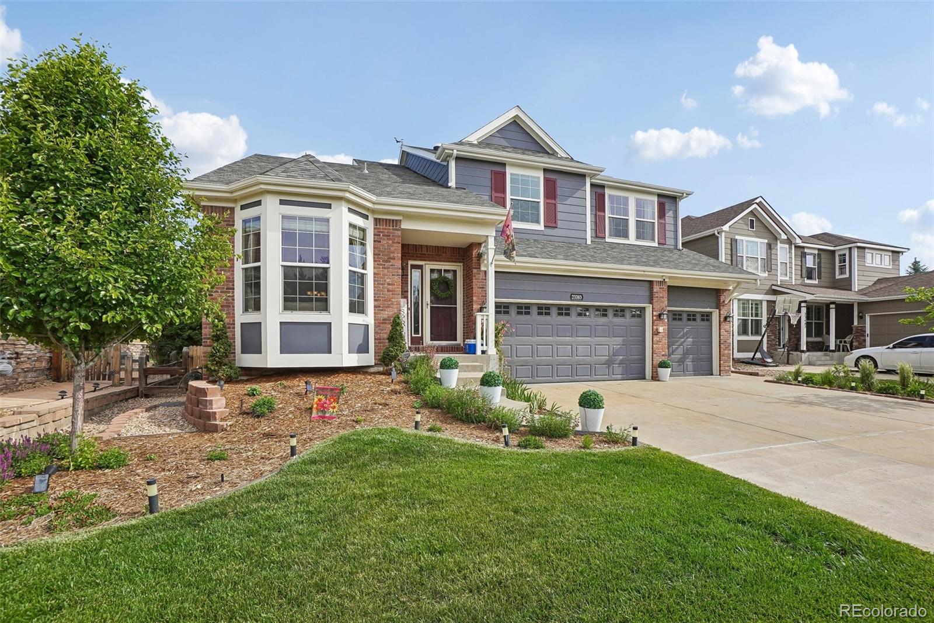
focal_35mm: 15
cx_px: 467
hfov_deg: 100.4
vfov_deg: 77.3
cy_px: 312
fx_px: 389
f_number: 8
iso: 100
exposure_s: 1/200
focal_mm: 10
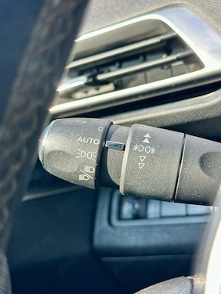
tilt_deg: -5.1
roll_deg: +10.6
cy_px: 147
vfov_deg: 37.5
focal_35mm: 51
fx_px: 434
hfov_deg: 28.6
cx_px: 110
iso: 50
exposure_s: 1/185
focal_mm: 6.86
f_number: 1.78
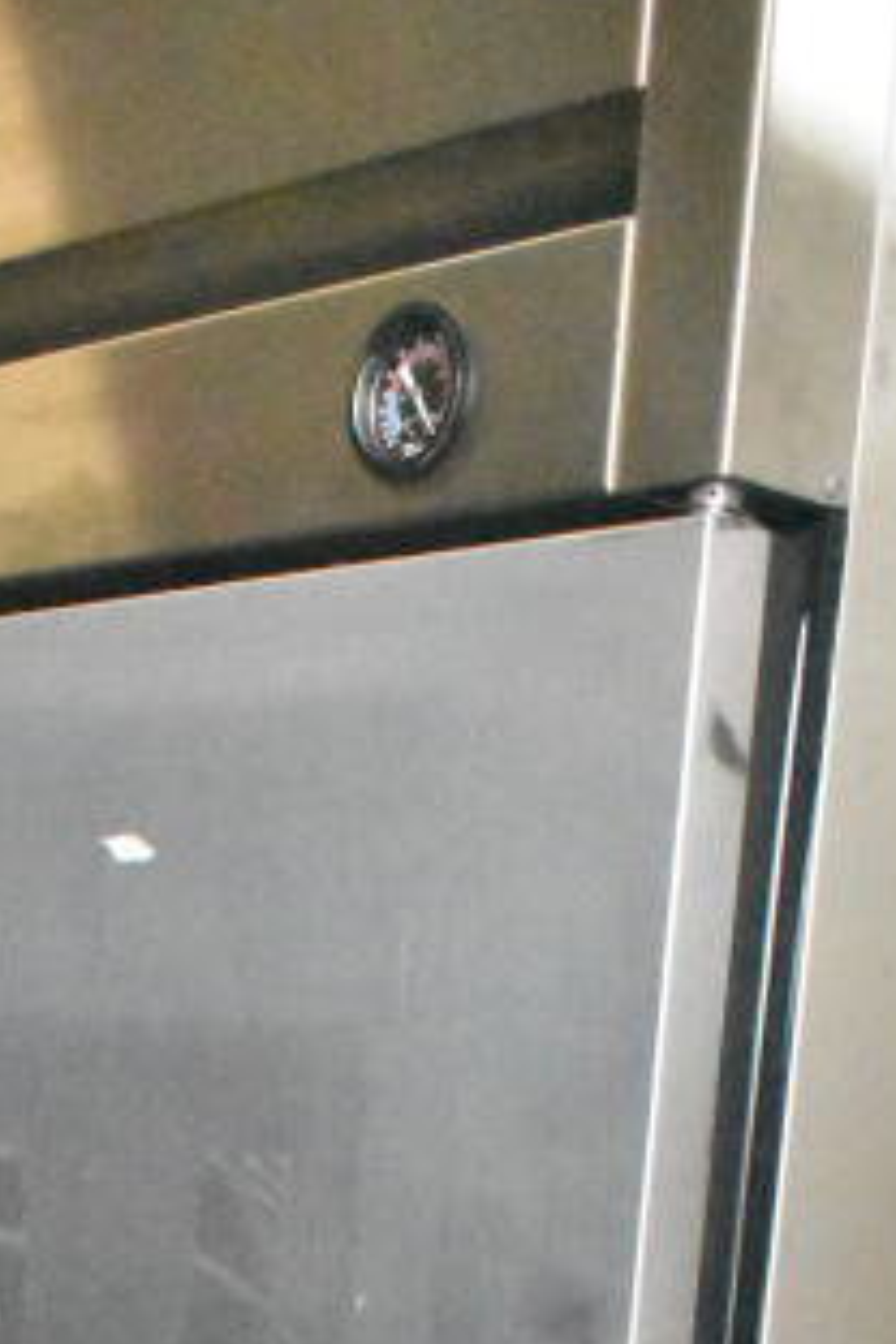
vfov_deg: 22.2
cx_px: 129
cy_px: 1878
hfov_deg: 17.1
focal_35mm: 79
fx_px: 2949
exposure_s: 1/4000
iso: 25600
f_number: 3.5
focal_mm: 18
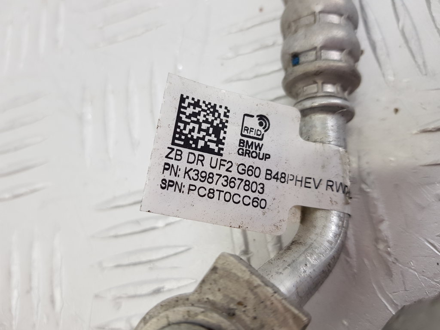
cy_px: 165
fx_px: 330
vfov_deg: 53.1
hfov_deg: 67.3
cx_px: 220
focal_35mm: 26
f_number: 1.7
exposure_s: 1/100
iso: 50
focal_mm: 4.2
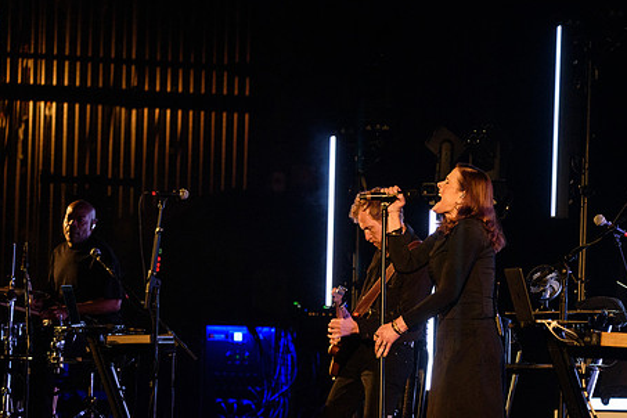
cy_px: 232
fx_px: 4127
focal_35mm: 237
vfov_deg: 5.8
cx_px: 394
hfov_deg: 8.7
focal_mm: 185
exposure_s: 1/125
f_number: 5.3
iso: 4000
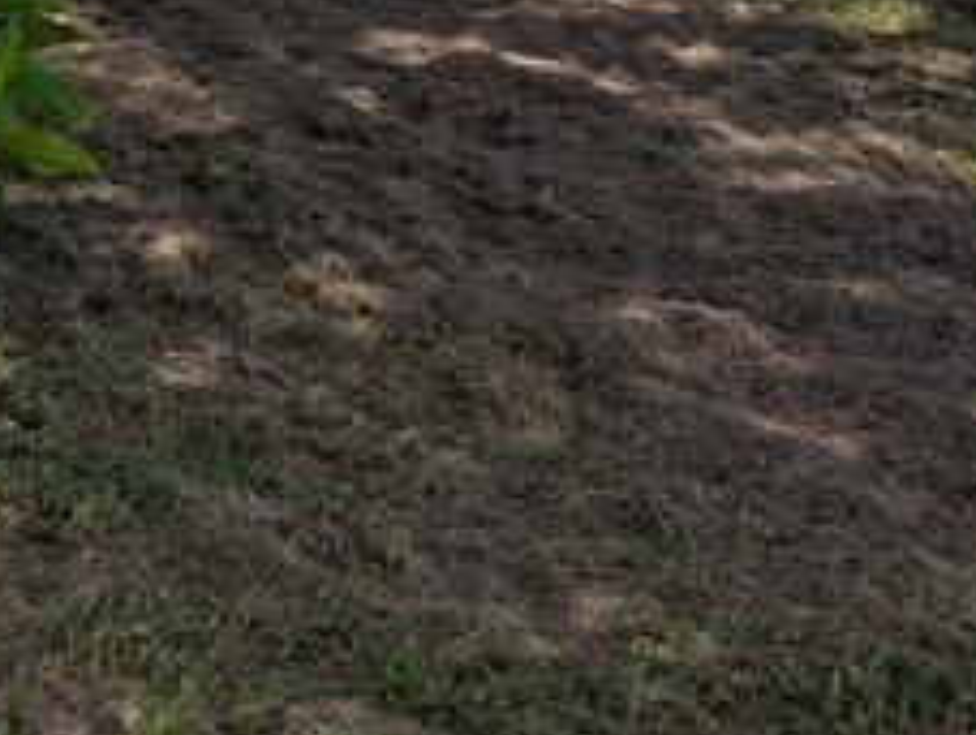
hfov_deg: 15.2
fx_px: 3050
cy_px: -228
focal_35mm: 108
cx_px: -892
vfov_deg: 13.3
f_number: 1.68
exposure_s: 1/684
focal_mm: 6.9
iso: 23
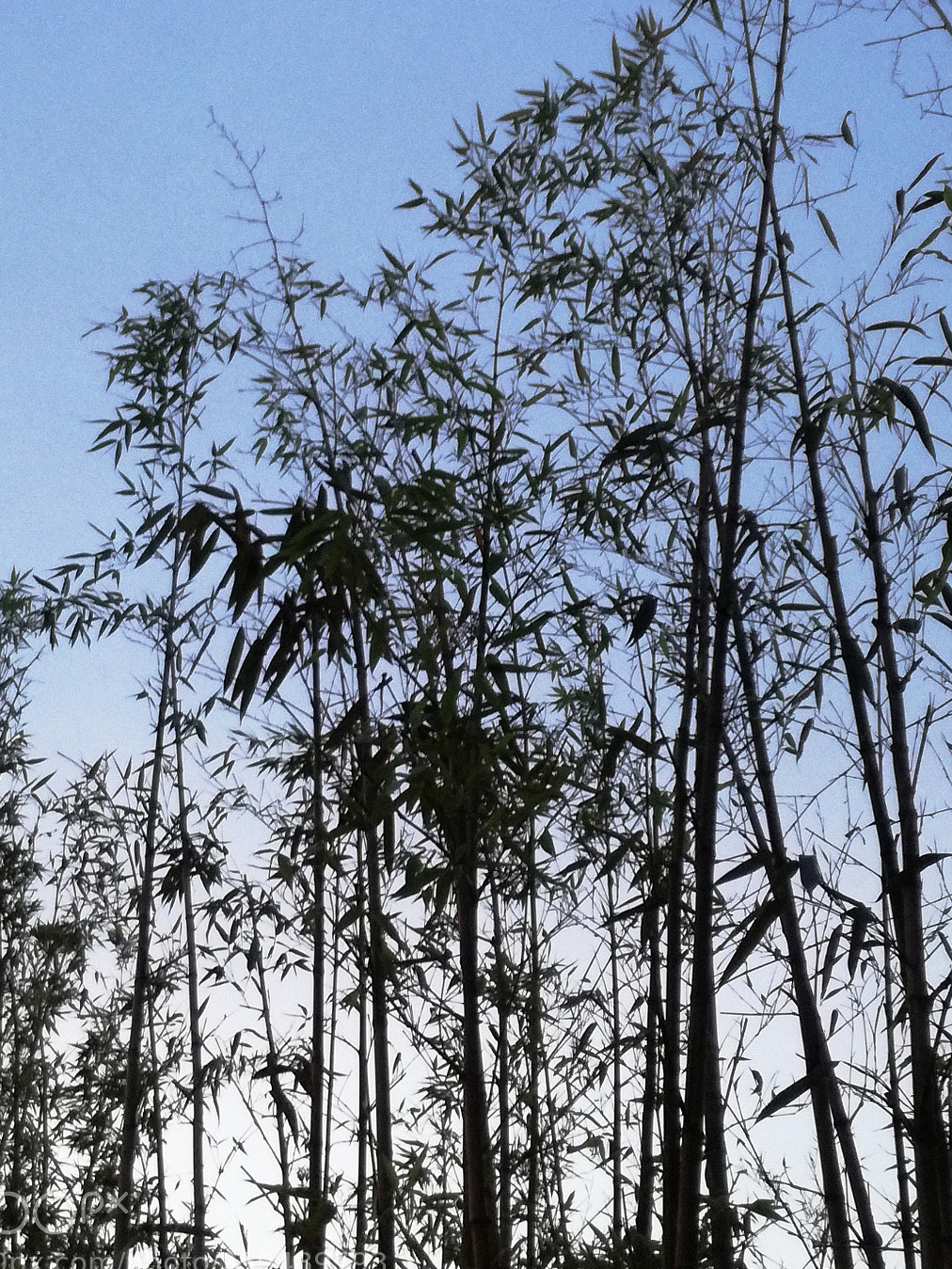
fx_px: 1870
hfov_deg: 28.6
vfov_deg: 37.5
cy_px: 584
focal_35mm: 51
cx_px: 459
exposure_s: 1/30
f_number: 2
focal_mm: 3.79
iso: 160
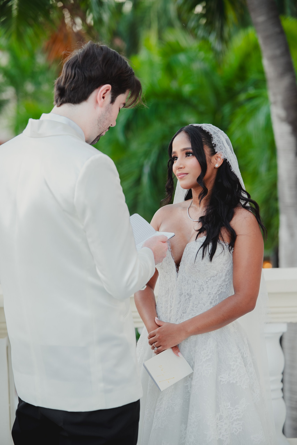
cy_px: 222
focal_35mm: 85
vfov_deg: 23.9
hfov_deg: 16.1
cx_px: 148
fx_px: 1051
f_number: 3.2
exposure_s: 1/160
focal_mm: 85
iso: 320
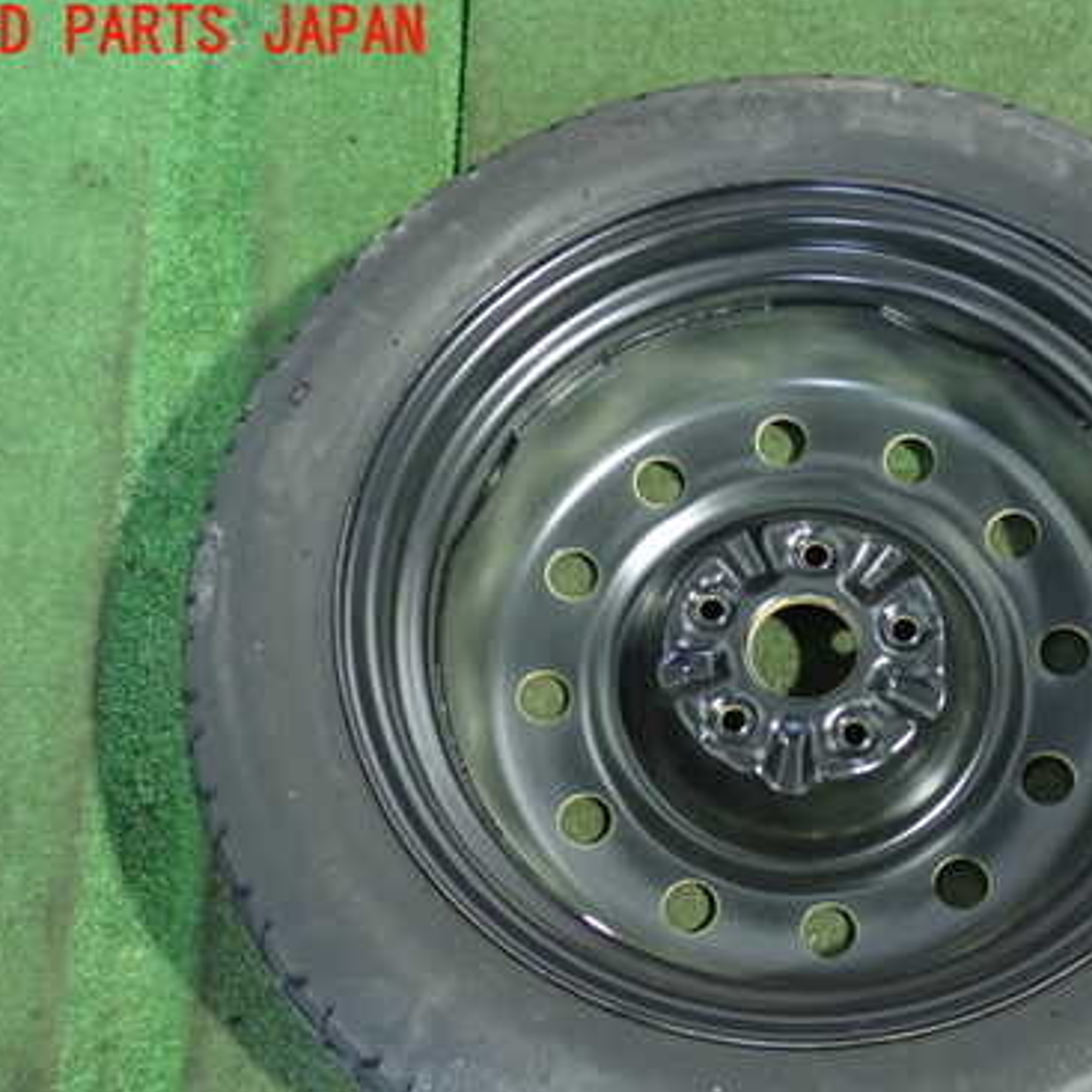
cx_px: 777
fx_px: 1856
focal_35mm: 52
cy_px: 667
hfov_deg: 32.4
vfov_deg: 32.7
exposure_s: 1/15
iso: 800
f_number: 2.5
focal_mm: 6.37
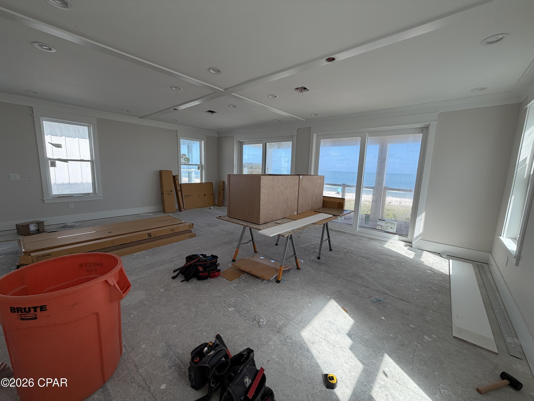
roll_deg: -1.0
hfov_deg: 102.1
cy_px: 200
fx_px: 216
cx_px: 267
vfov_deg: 85.7
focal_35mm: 14
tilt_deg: -8.1
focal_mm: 2.22
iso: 50
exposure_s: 1/260
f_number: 2.2
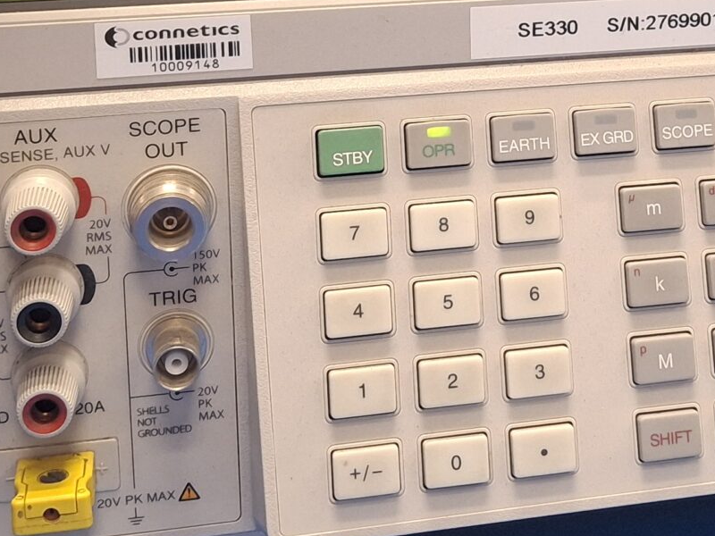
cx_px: 621
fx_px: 1652
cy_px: -42
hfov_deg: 23.9
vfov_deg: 17.8
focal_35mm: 80
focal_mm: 4.69
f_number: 1.8
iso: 160
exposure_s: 1/100
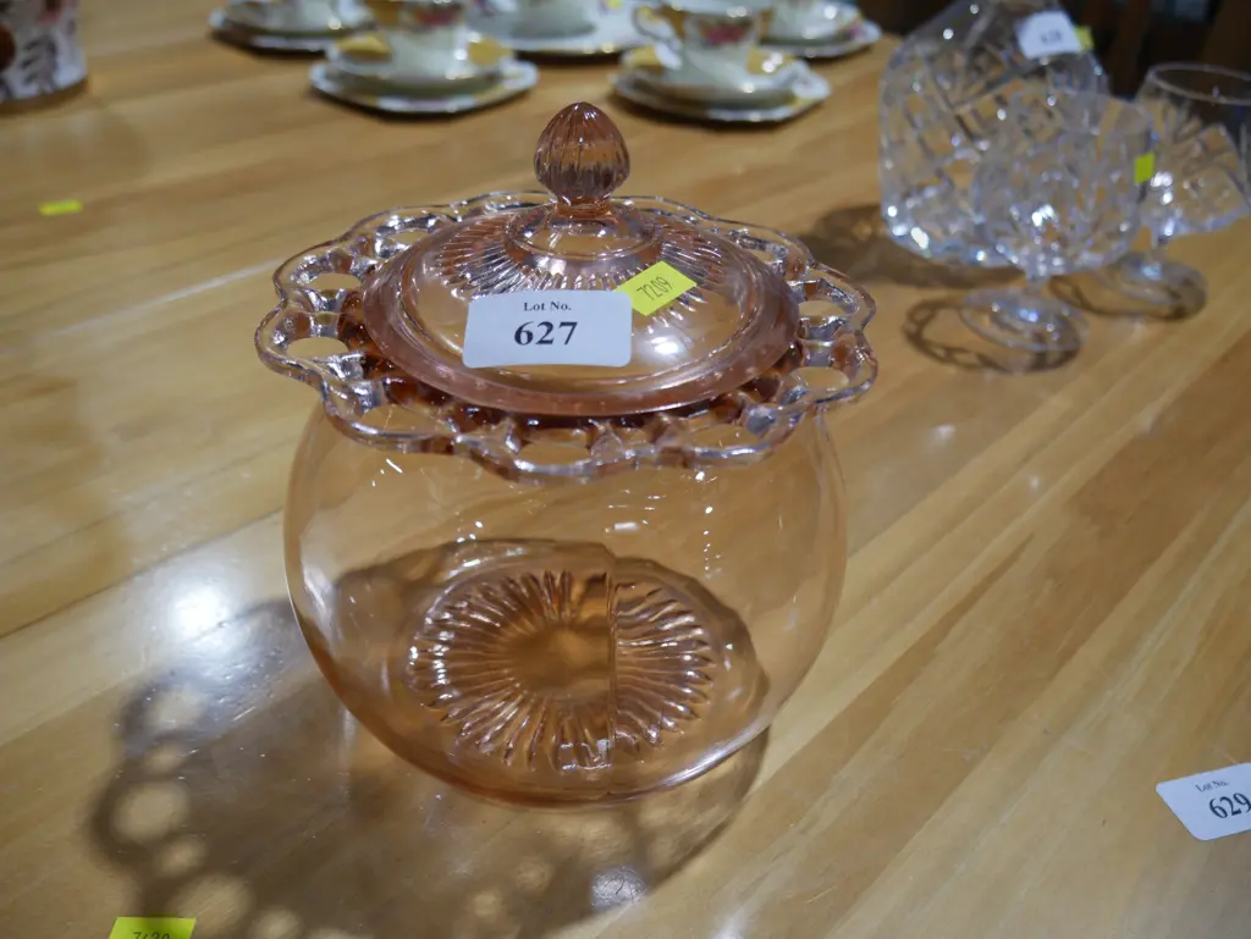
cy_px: 470
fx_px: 1157
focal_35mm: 32
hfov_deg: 56.8
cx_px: 626
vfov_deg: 44.2
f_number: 3.6
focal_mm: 16
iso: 200
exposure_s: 1/100
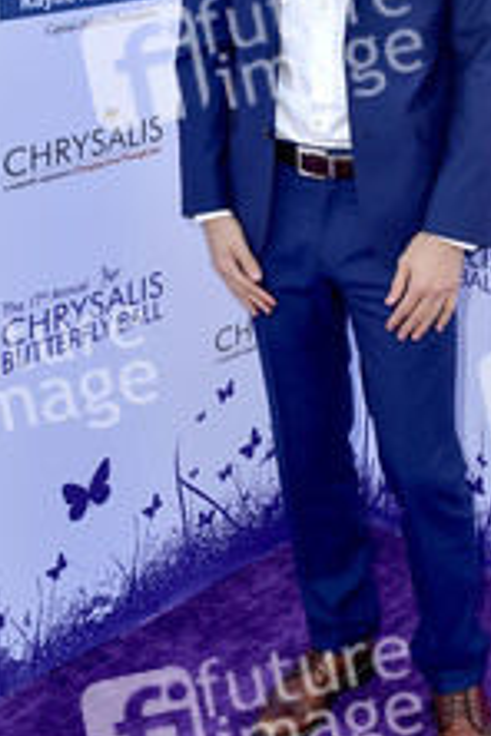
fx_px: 1330
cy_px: 219
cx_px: 350
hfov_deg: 20.8
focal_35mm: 65
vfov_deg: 30.6
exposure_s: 1/250
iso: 200
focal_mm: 36
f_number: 6.3
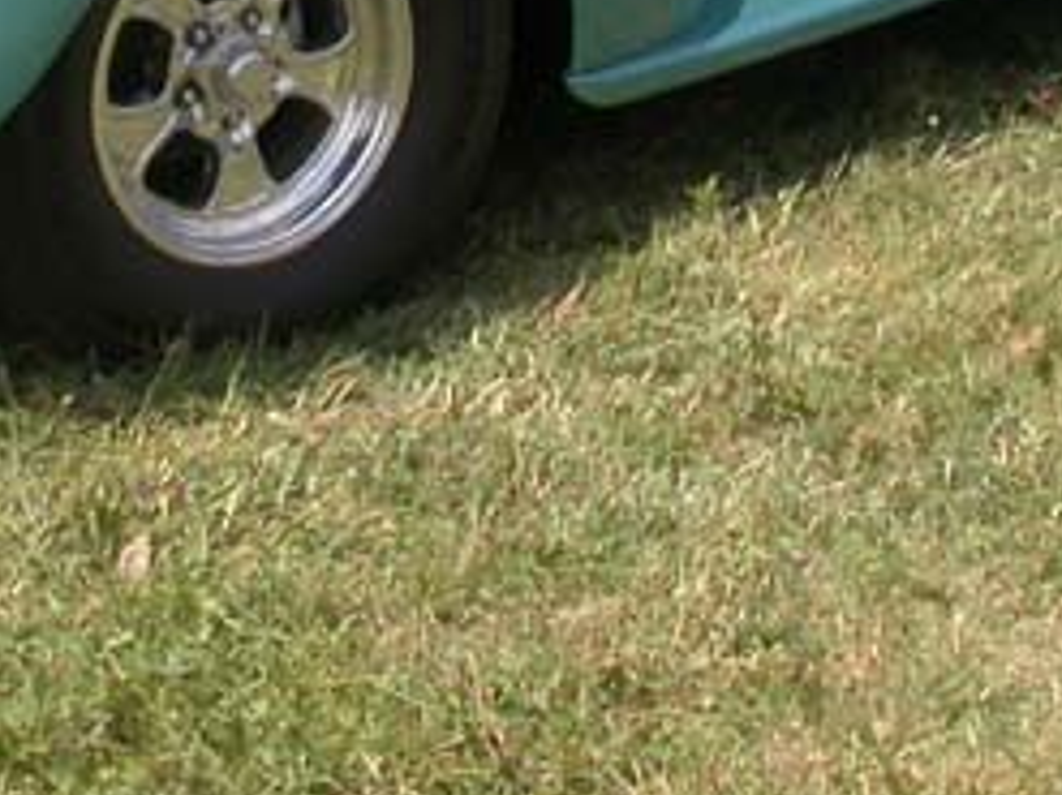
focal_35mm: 123
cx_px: 258
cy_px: -430
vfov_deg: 11.5
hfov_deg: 15.9
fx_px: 3772
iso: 100
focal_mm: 7.85
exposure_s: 1/310
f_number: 7.5
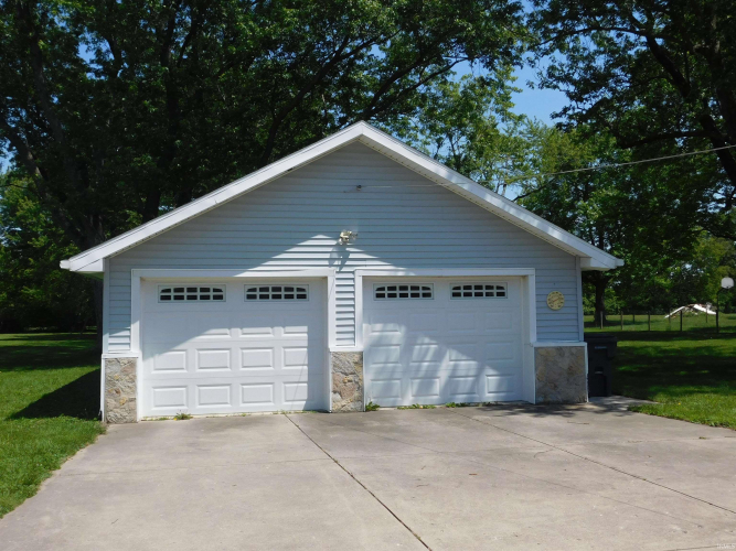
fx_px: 765
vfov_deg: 39.6
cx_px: 368
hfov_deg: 51.4
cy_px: 276
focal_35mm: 36
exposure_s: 1/500
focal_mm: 6.3
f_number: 7
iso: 125
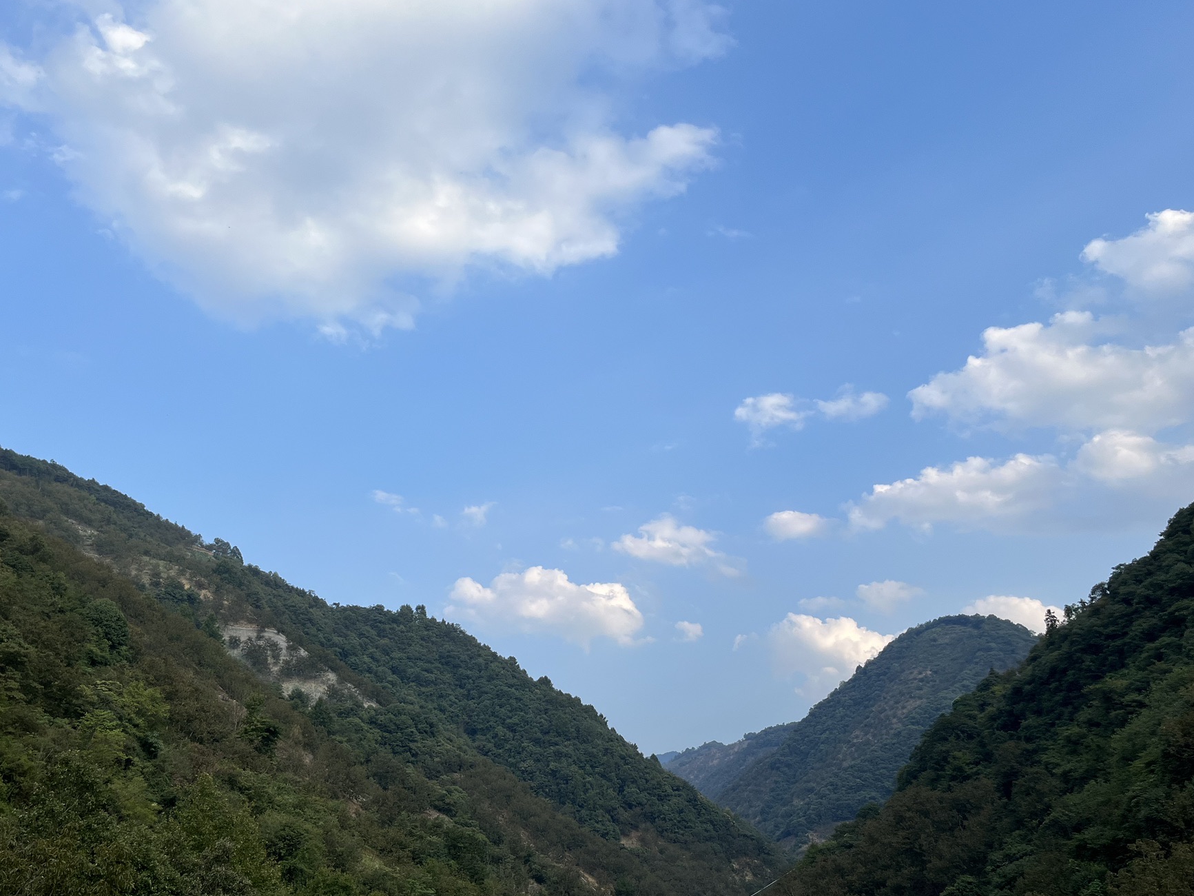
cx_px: 535
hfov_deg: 59.8
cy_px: 500
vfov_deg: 46.7
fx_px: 1035
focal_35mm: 30
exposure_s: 1/1580
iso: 50
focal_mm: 5.1
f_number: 1.6
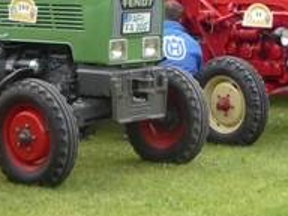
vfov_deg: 8.9
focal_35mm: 167
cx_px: 170
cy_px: 40
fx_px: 1389
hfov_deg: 11.8
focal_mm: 6.7
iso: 100
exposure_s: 1/125
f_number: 3.9
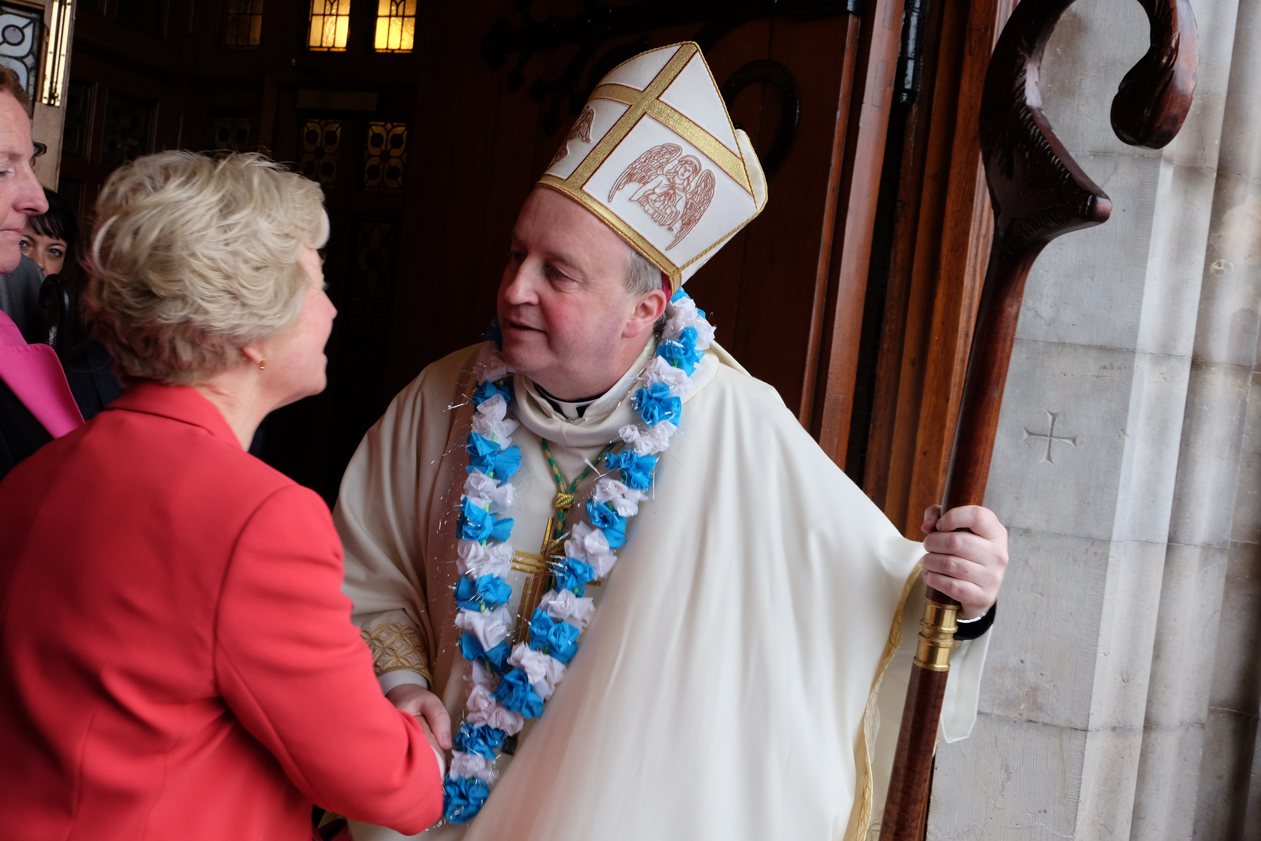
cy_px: 420
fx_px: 1226
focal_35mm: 35
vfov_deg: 37.9
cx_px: 630
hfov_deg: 54.4
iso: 640
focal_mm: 23.2
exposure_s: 1/100
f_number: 5
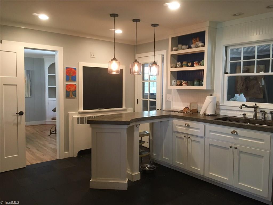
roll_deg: +0.3
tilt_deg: -4.7
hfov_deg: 61.7
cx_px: 136
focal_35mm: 29
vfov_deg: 48.2
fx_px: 229
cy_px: 102
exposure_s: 1/30
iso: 160
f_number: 2.2
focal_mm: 4.15
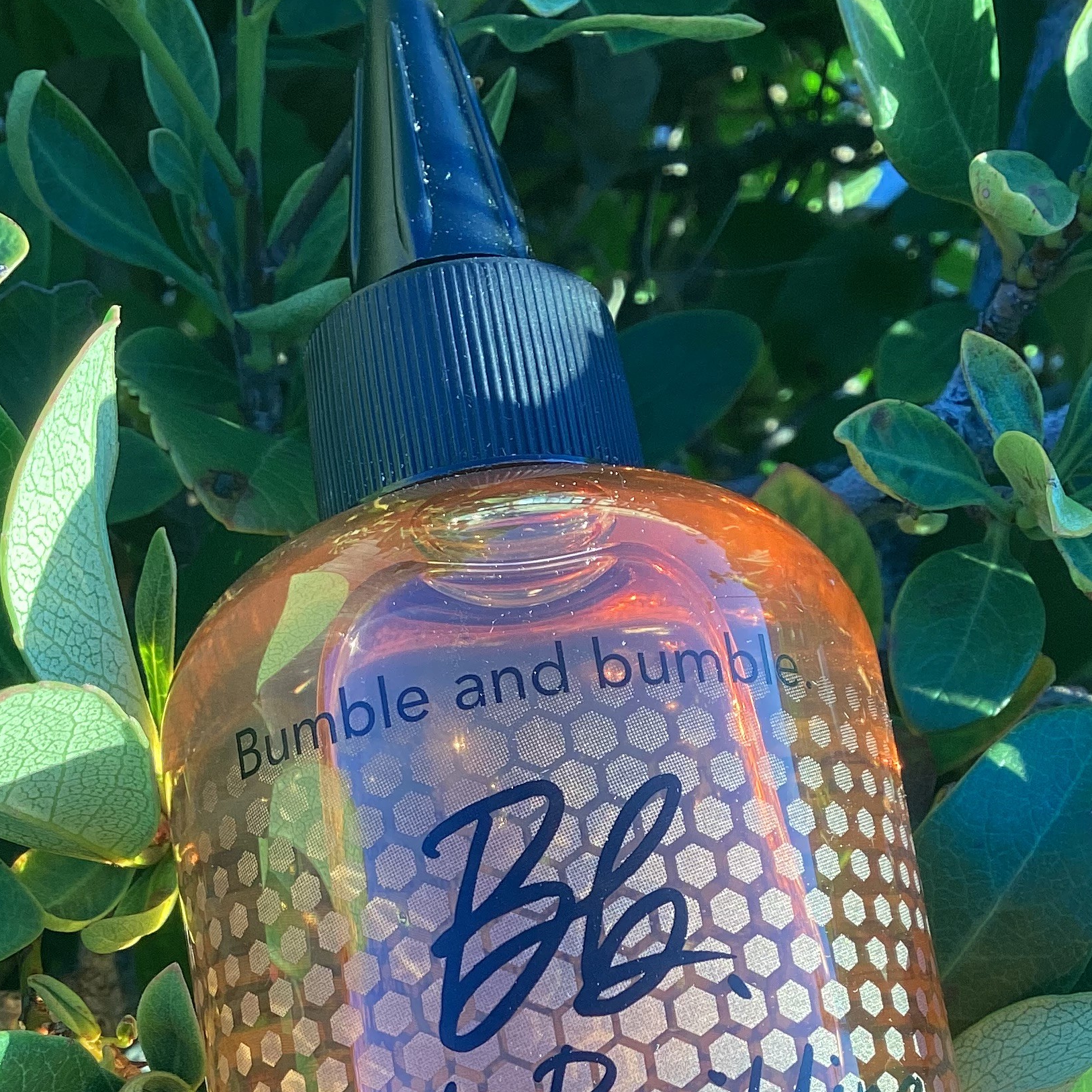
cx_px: 551
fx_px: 1963
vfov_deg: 29.8
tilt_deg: -77.4
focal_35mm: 55
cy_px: 974
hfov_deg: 31.1
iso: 40
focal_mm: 3.3
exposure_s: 1/120
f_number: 2.4
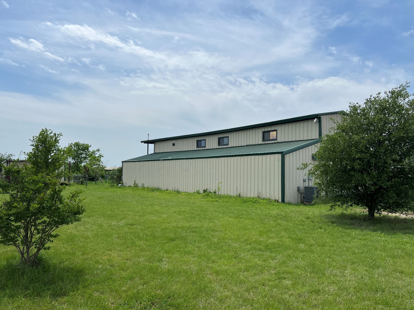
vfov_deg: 51.3
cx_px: 202
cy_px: 160
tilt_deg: +0.0
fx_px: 323
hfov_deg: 65.3
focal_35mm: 27
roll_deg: +0.3
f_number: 1.5
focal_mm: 5.7
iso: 50
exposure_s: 1/8000
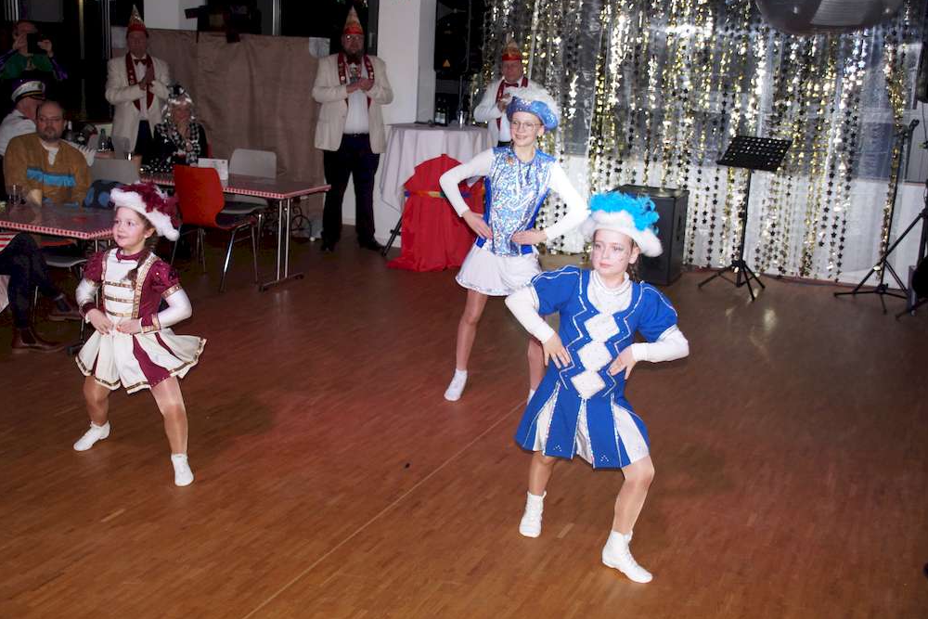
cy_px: 306
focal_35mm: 43
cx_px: 458
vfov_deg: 31.2
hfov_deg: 45.4
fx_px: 1109
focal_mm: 28
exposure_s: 1/160
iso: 800
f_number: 4
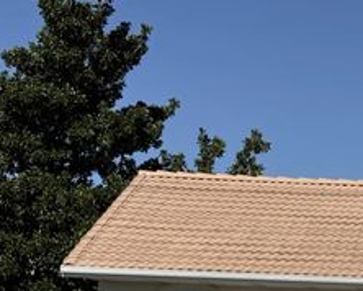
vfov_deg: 10.6
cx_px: 476
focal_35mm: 146
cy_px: 231
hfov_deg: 12.8
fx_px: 1570
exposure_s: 1/5814
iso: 25
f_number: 1.6
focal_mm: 5.96
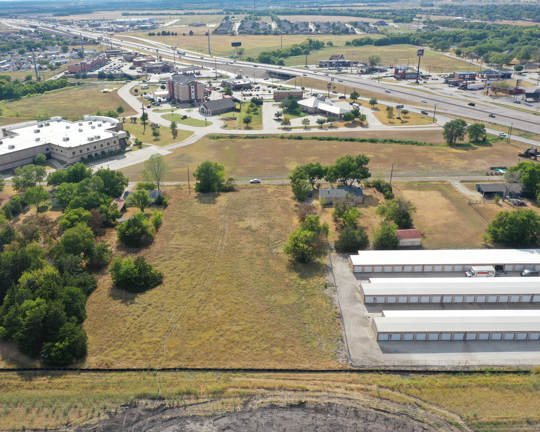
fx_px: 511
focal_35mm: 32
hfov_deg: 55.5
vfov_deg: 45.8
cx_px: 238
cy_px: 217
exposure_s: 1/400
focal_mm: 10.26
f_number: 5.6
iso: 100
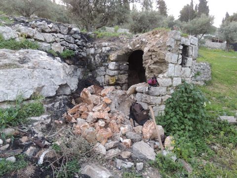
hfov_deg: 71.6
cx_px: 118
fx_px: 164
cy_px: 89
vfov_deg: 56.8
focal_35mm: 24
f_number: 3
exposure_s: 1/30
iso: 180
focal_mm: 4.3
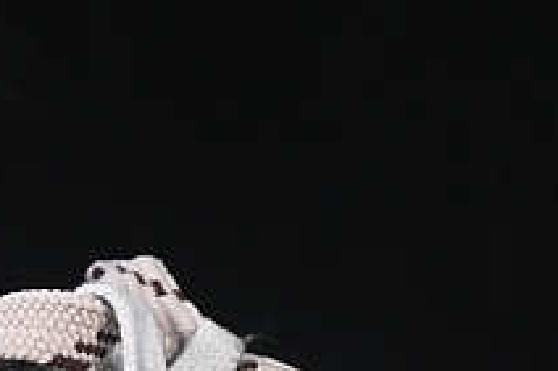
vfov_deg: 3.6
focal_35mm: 382
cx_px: 184
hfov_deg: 5.4
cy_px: 521
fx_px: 5916
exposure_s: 1/60
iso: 160
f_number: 7.1
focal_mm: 50
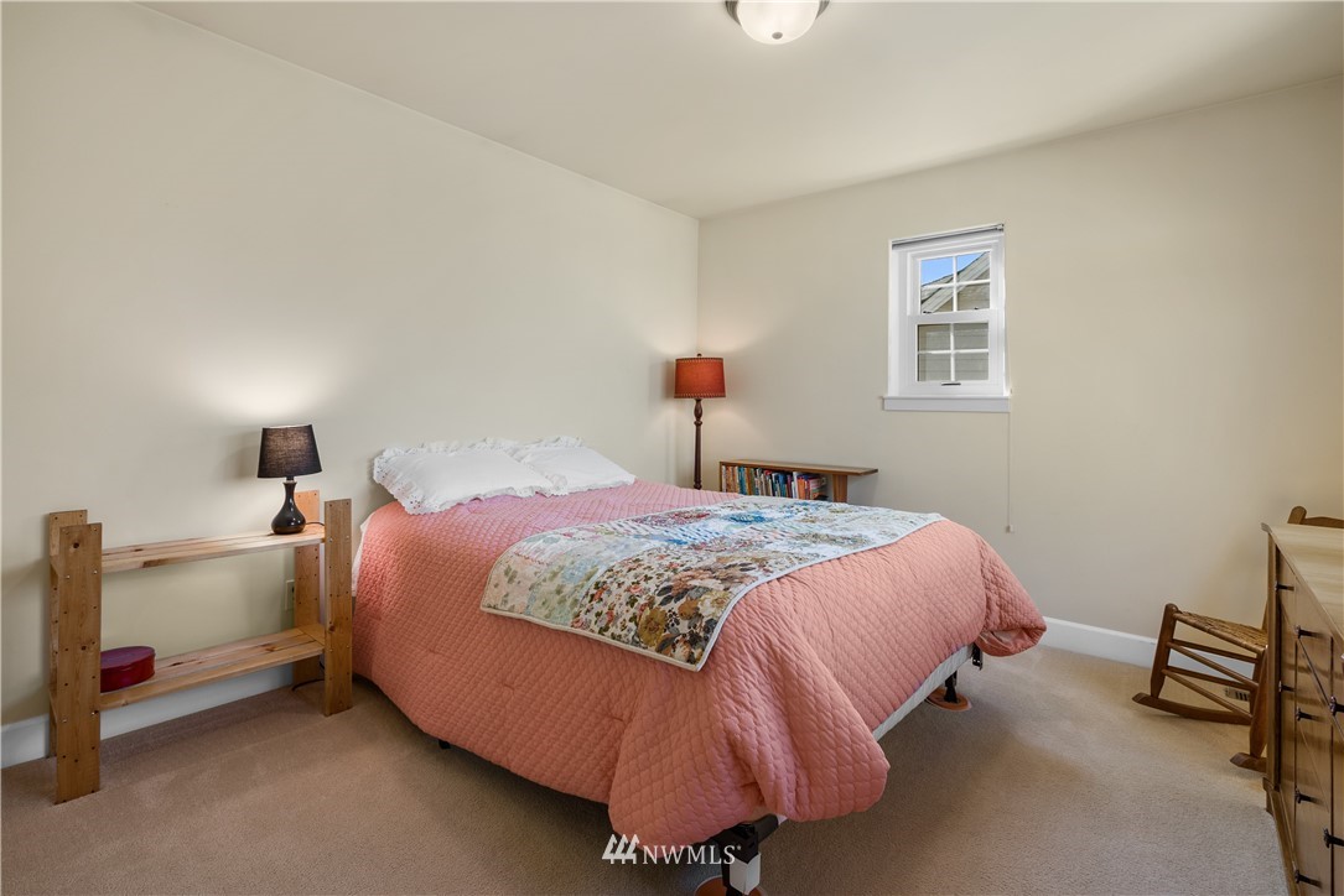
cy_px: 448
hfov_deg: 96.7
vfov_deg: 73.8
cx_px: 672
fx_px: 597
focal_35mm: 16
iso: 400
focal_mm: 16
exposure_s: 1/5
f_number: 8
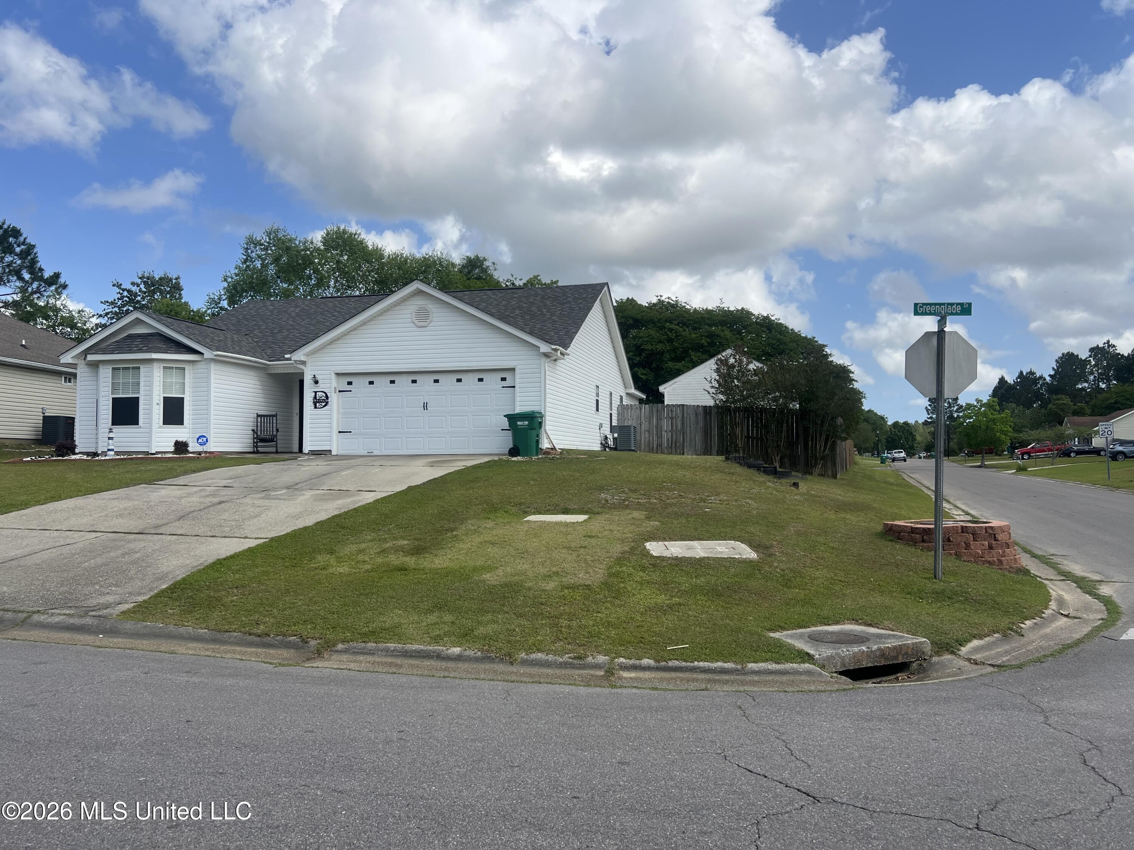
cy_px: 425
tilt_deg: +3.2
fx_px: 852
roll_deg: +1.0
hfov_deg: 67.3
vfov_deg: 53.1
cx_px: 567
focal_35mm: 26
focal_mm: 5.7
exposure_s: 1/5319
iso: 50
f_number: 1.5
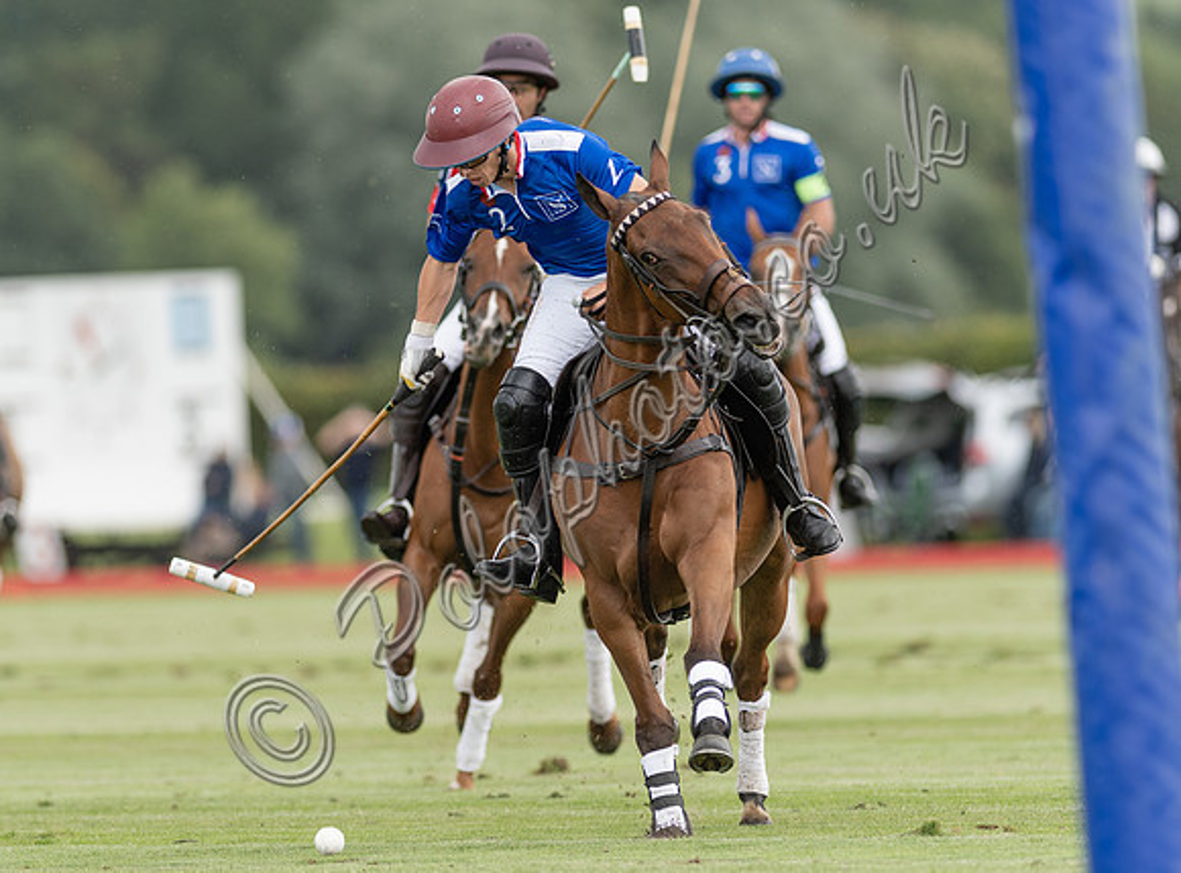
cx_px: 554
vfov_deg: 2.9
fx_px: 17383
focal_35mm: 512
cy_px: 409
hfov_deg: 3.9
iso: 250
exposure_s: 1/1000
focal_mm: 300
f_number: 2.8
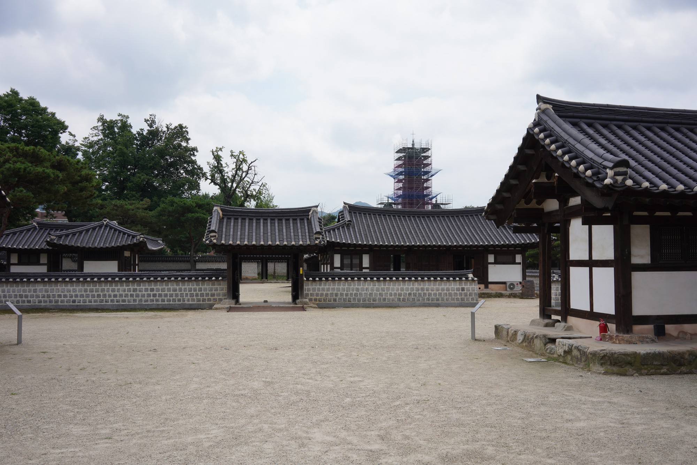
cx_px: 348
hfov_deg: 54.4
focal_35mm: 35
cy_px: 232
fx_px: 678
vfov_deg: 37.9
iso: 200
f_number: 18
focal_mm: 35
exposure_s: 1/100
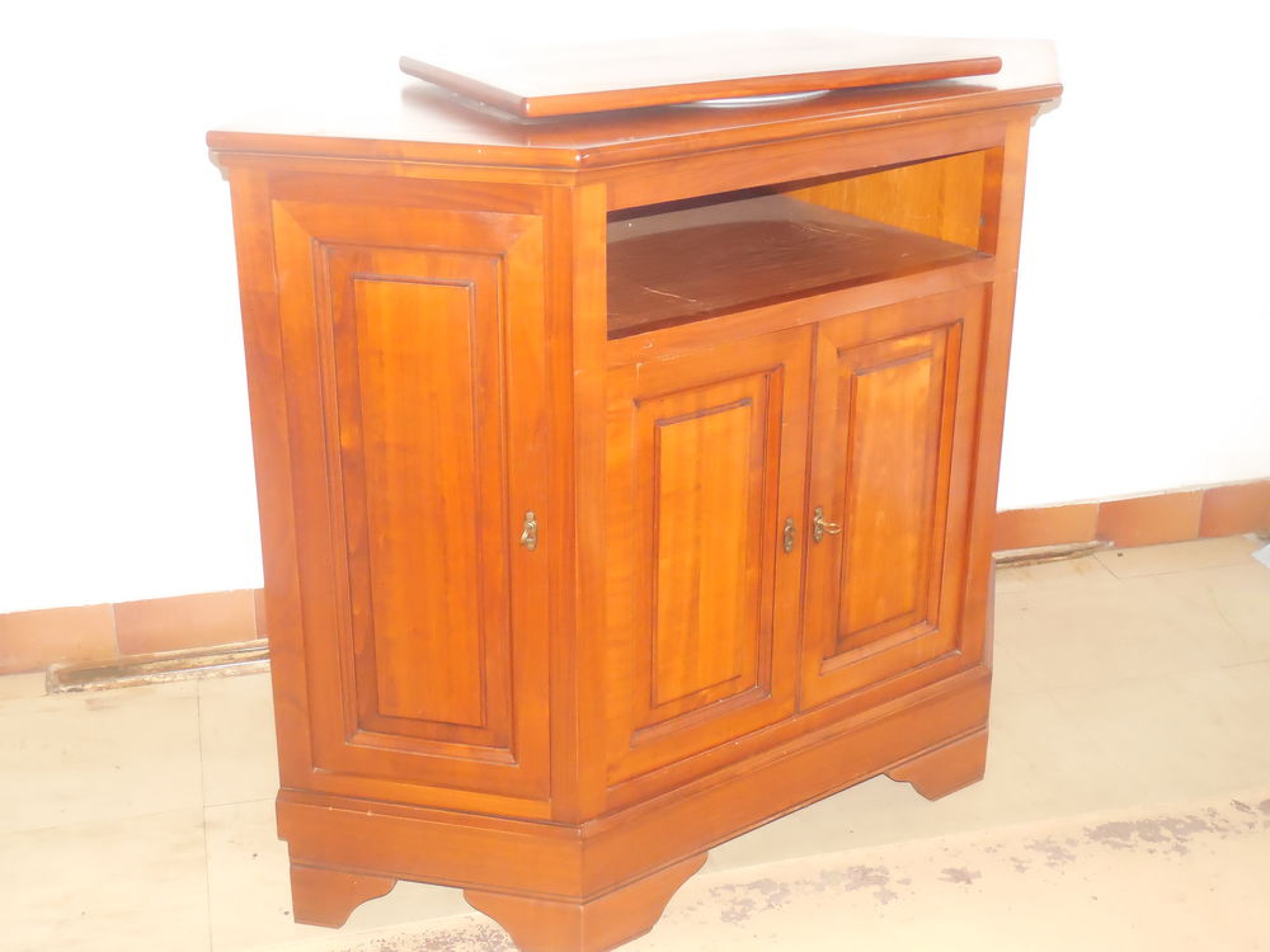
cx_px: 635
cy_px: 476
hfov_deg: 43.9
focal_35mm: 43
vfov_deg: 33.6
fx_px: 1578
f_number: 3.9
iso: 1250
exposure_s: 1/60
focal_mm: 7.8
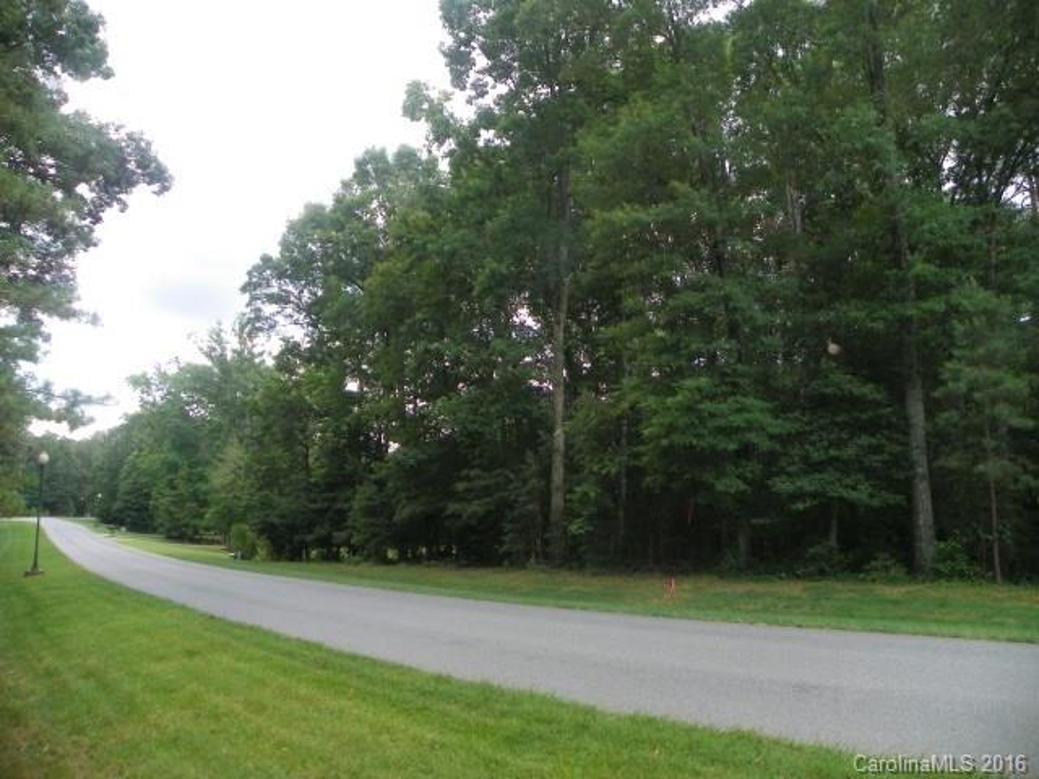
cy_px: 390
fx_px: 780
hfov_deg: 67.3
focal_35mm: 26
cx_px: 520
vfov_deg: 53.1
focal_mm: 4.6
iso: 64
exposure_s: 1/200
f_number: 2.8
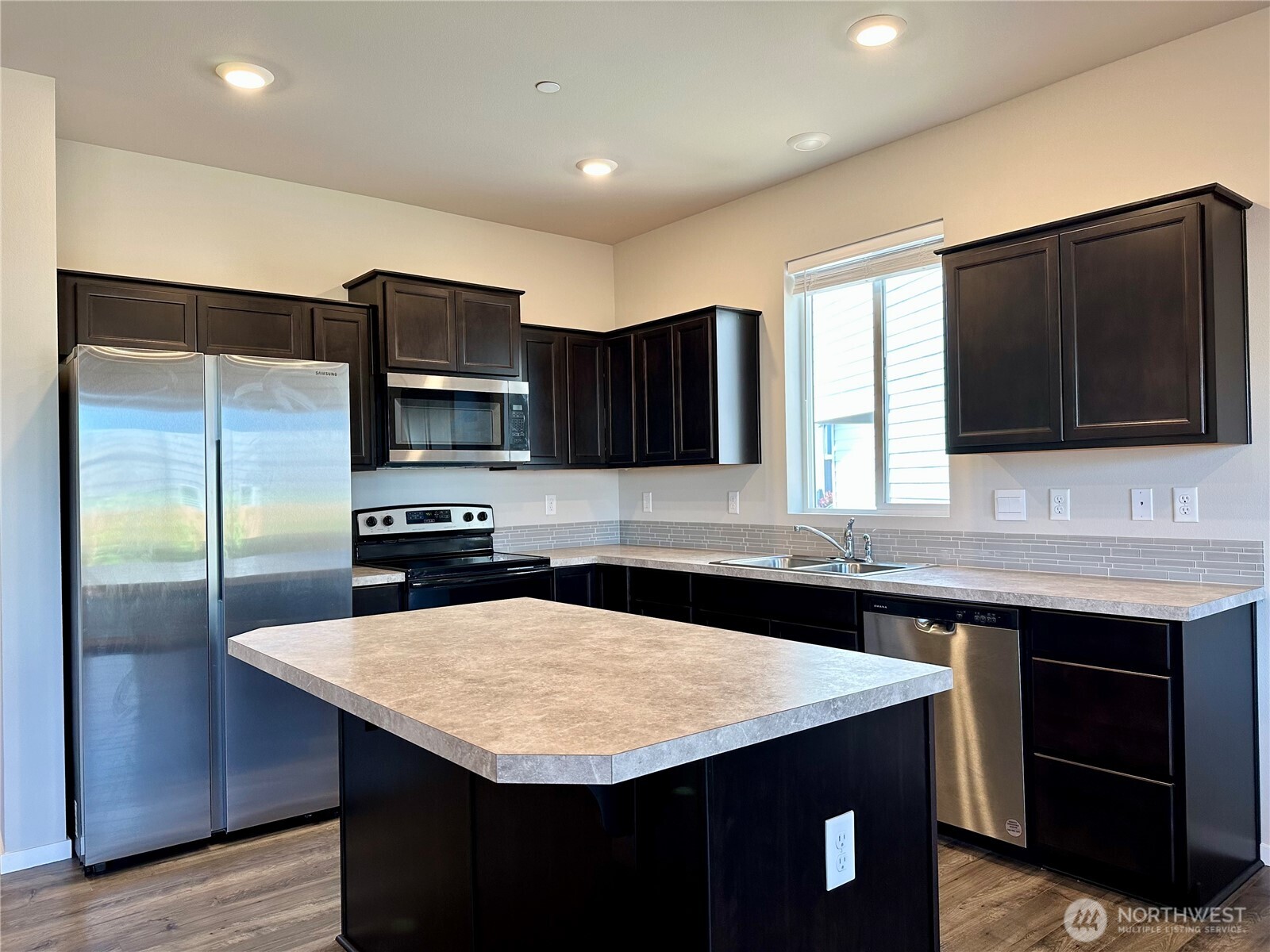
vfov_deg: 56.8
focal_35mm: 24
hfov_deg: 71.6
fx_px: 881
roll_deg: +1.1
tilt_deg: +0.9
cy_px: 476
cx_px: 635
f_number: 1.78
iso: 160
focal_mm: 6.86
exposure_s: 1/120
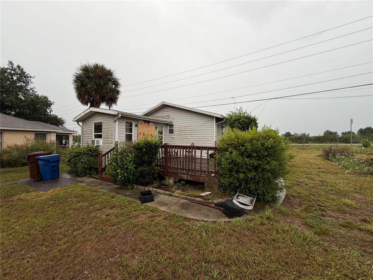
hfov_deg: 102.1
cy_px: 140
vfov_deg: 85.7
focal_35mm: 14
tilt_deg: -0.3
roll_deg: -2.4
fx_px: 151
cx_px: 186
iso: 40
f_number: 2.2
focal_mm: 2.22
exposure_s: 1/152
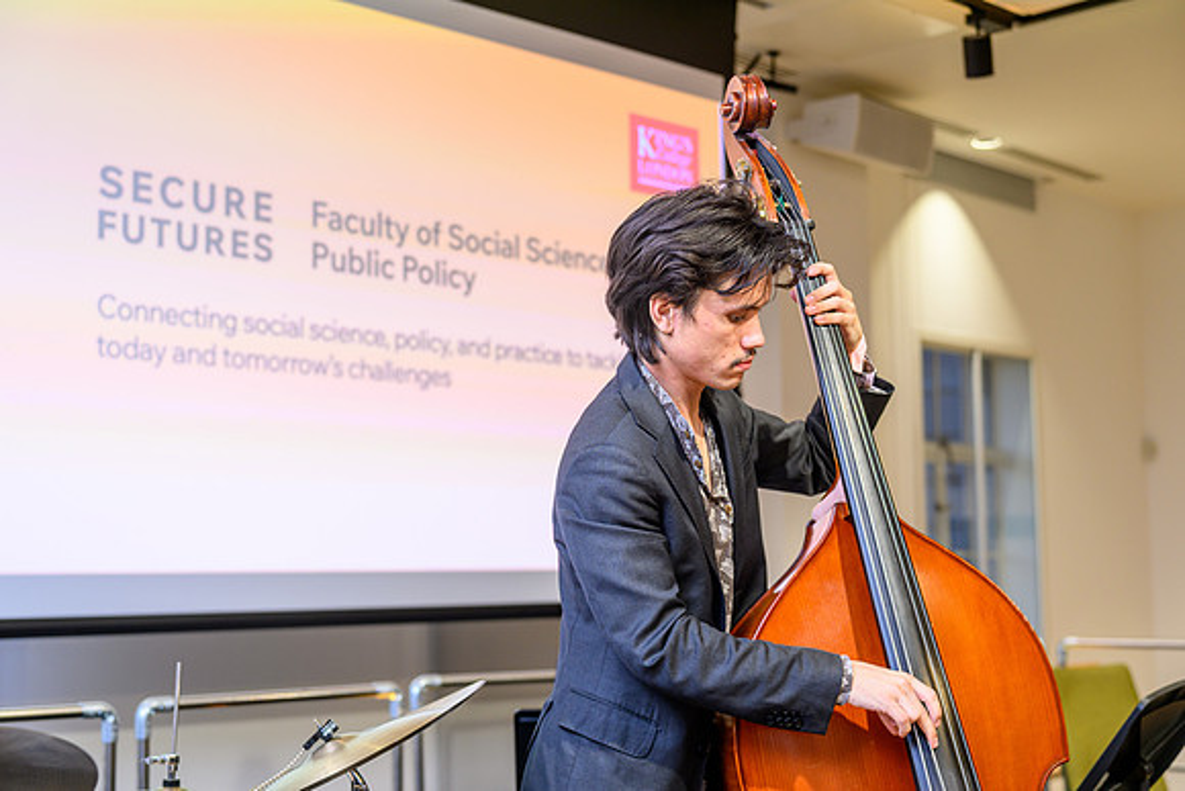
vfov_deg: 26.1
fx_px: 1708
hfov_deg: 38.3
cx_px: 592
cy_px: 396
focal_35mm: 52
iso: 640
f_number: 2.8
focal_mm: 50
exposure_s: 1/200
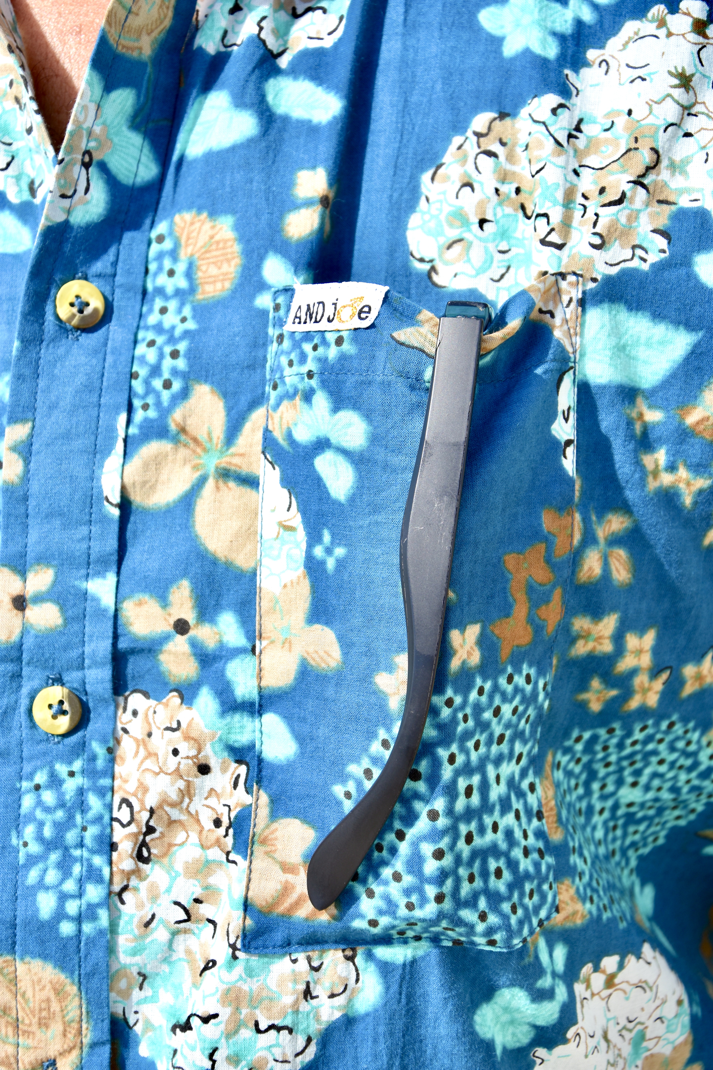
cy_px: 535
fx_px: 2228
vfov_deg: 27.0
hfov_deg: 18.2
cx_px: 356
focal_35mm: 75
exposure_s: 1/500
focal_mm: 50
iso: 160
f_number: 8
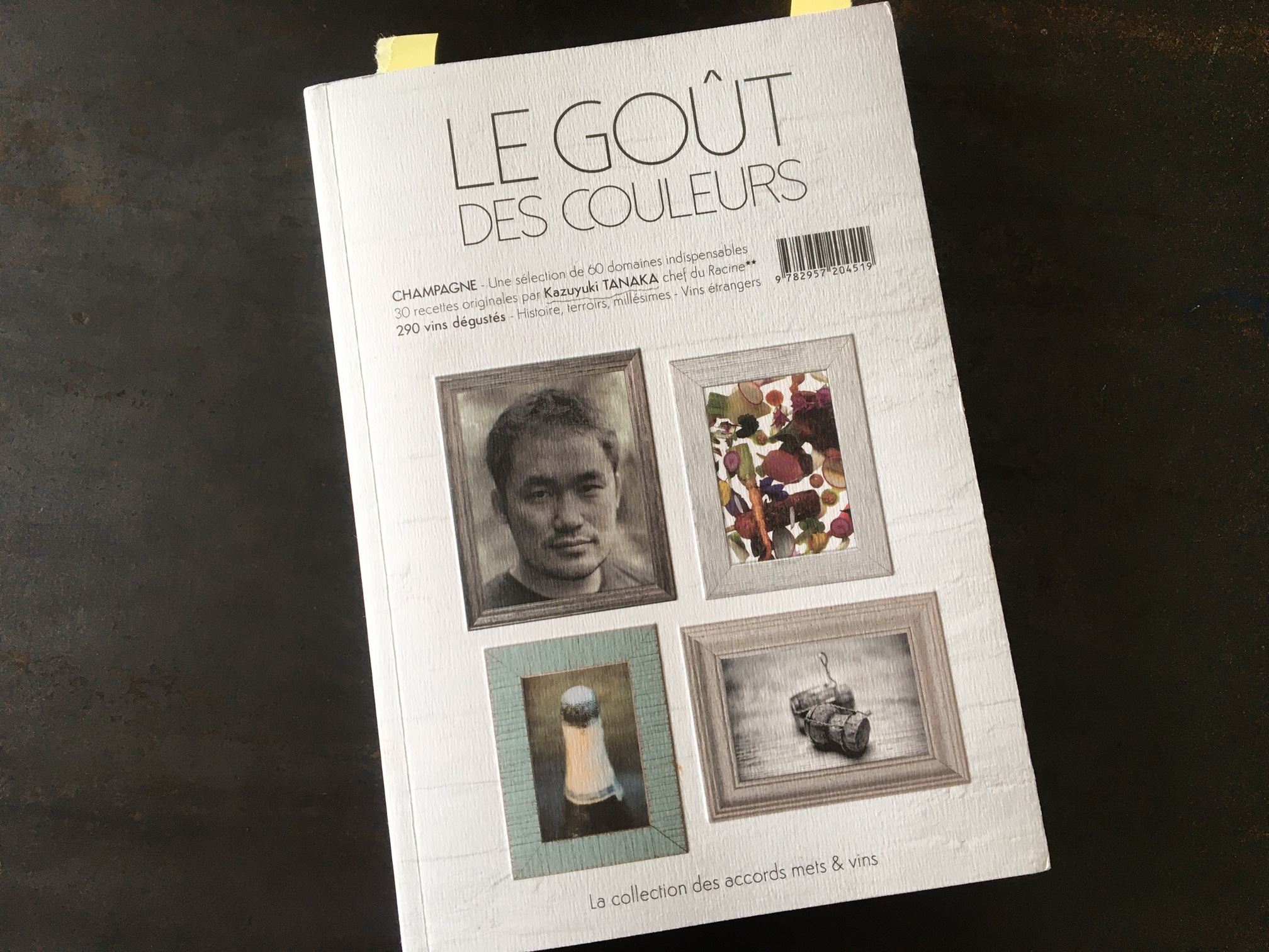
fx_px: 1063
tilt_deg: -83.0
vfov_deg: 48.2
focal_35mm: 29
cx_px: 634
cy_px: 476
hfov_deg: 61.7
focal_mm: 4.15
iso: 40
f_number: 2.2
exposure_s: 1/33
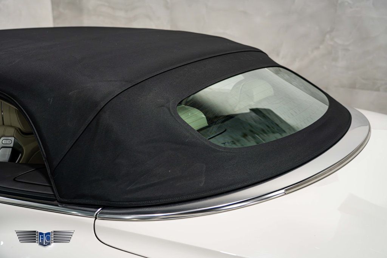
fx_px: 452
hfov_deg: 46.4
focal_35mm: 42
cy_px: 129
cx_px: 194
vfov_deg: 31.9
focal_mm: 42
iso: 1600
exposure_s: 1/125
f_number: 4
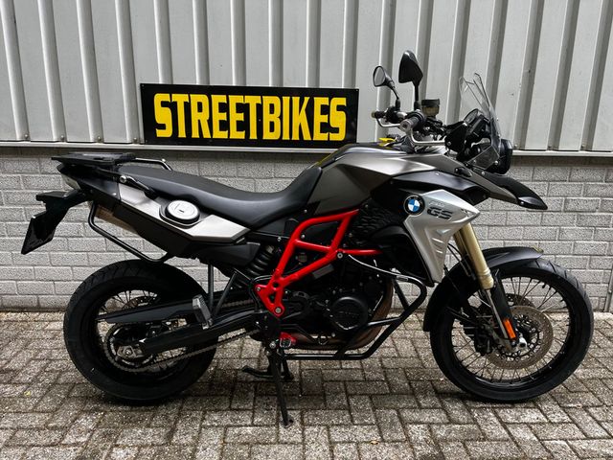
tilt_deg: -14.8
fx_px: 460
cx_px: 306
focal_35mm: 26
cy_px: 230
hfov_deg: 67.3
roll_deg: -1.7
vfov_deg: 53.1
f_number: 1.6
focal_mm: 5.1
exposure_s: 1/121
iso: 64
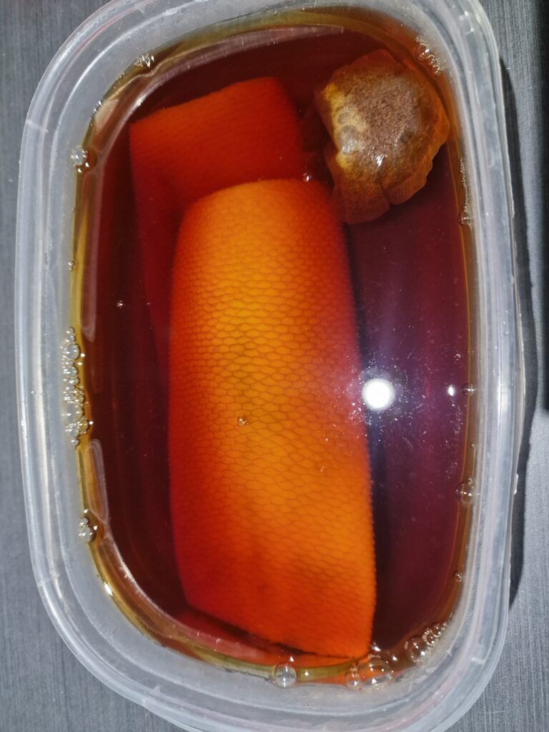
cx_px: 274
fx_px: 486
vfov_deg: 73.9
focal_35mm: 23
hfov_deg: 58.9
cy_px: 366
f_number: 1.8
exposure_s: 1/40
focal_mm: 6.4
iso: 640
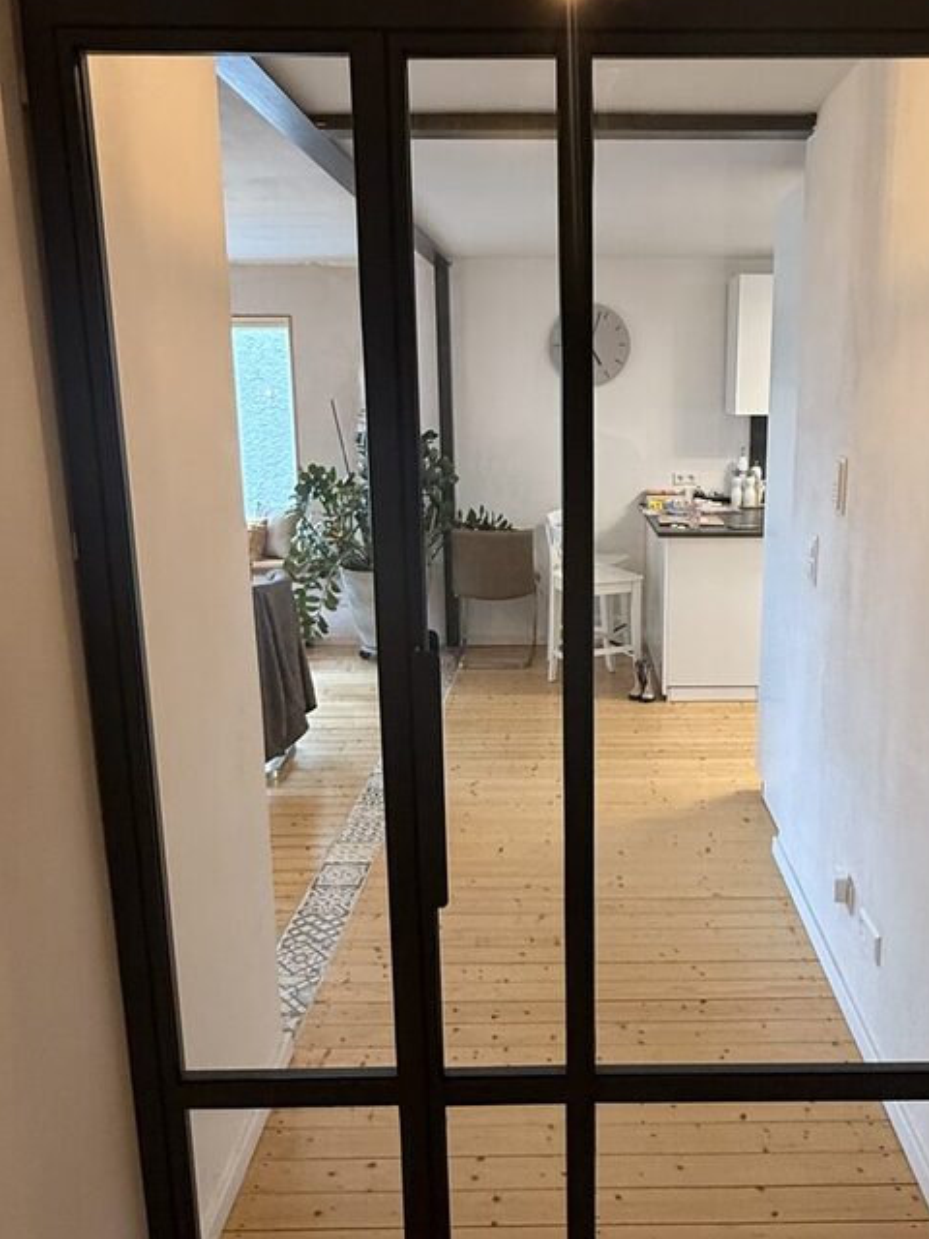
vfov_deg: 63.4
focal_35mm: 28
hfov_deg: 49.2
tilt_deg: -9.4
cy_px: 594
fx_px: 1002
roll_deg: +1.0
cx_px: 584
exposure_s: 1/50
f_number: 2.2
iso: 250
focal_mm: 2.22
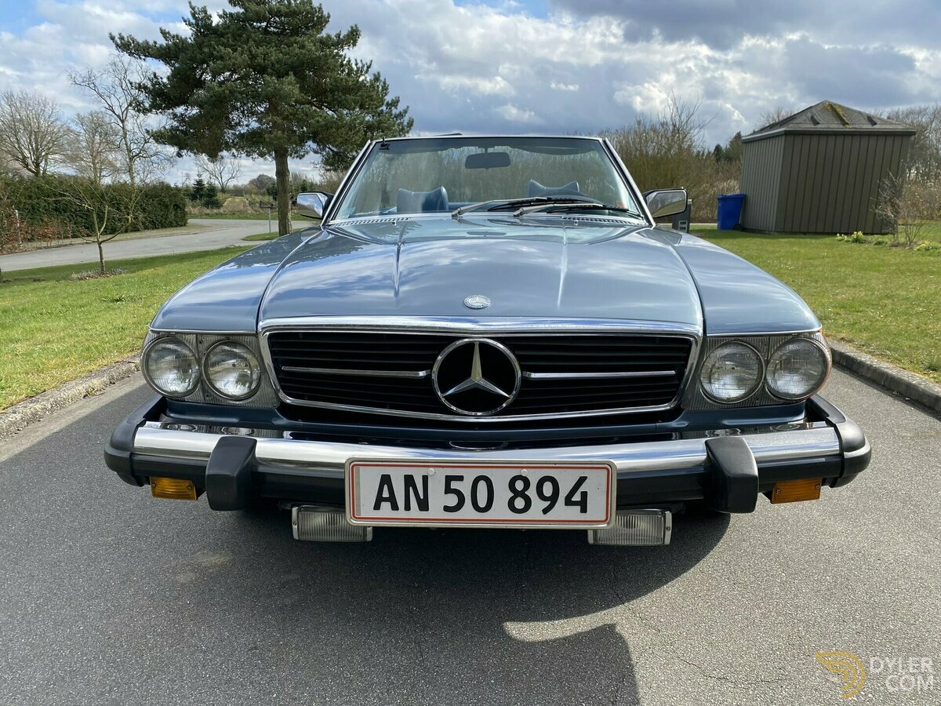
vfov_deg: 53.1
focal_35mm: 26
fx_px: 707
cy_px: 353
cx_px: 470
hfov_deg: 67.3
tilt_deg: -12.3
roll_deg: +0.3
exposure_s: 1/1629
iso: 32
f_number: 1.8
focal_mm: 4.25
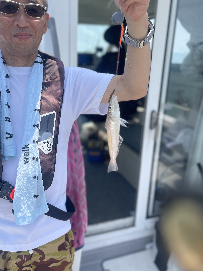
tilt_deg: -12.4
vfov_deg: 58.2
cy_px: 121
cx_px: 87
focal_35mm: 31
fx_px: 242
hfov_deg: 45.3
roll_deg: -0.4
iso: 50
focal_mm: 5.1
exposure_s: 1/2924
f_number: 1.6
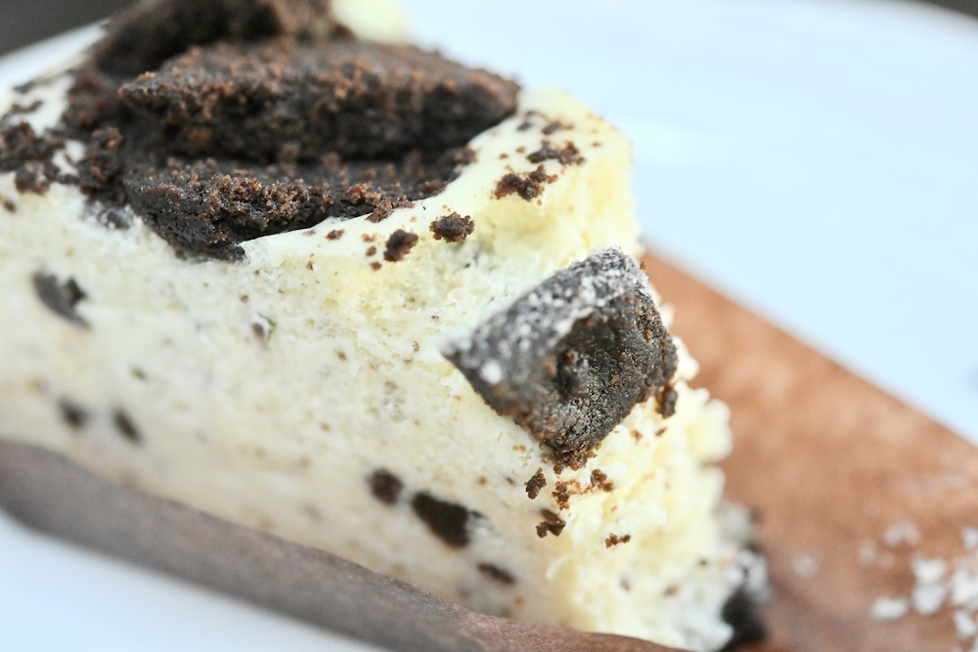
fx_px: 1630
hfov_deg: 33.4
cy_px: 326
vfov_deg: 22.6
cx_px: 489
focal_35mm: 60
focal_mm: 60
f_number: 5.6
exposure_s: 1/250
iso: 6400
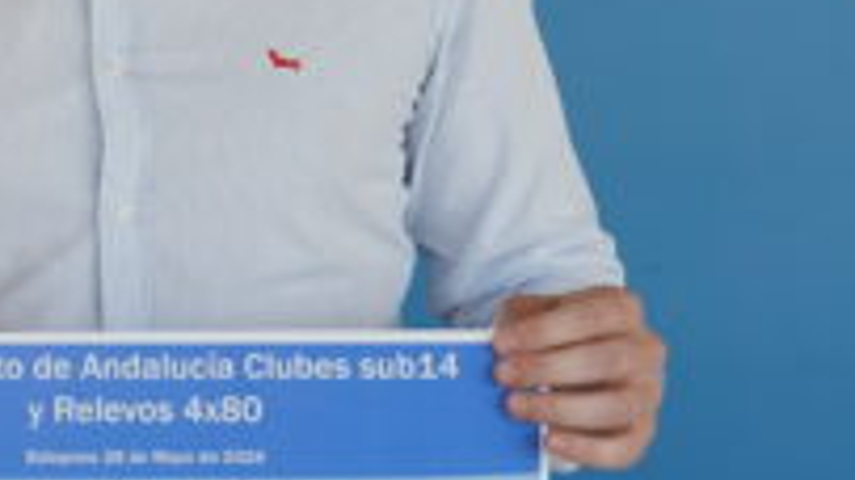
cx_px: -198
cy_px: 76
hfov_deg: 12.2
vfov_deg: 7.0
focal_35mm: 172
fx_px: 3898
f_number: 4
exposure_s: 1/160
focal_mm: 48
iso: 200
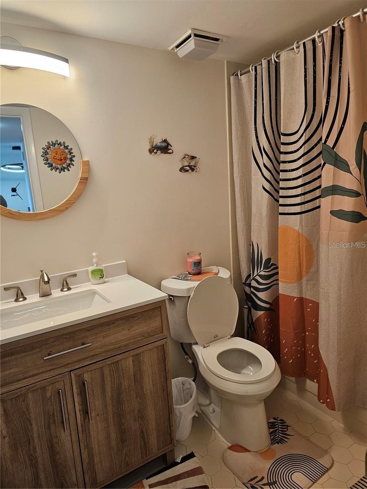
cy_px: 244
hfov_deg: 58.9
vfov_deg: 73.9
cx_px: 184
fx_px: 325
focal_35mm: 23
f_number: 1.7
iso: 200
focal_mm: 6.3
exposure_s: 1/120
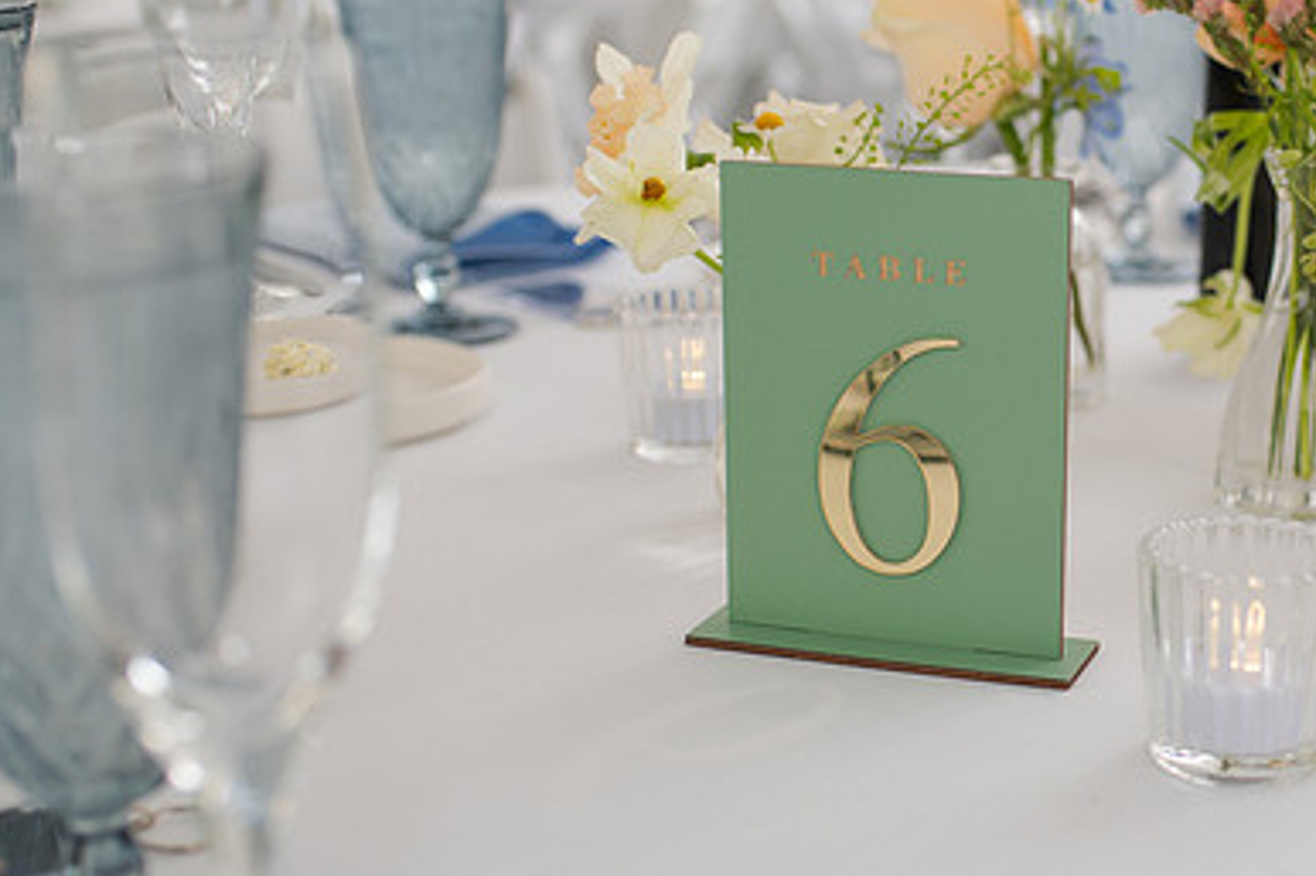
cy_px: 402
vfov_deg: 20.9
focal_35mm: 65
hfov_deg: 30.1
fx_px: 2375
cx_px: 1075
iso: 280
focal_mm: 35
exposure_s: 1/200
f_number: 3.2
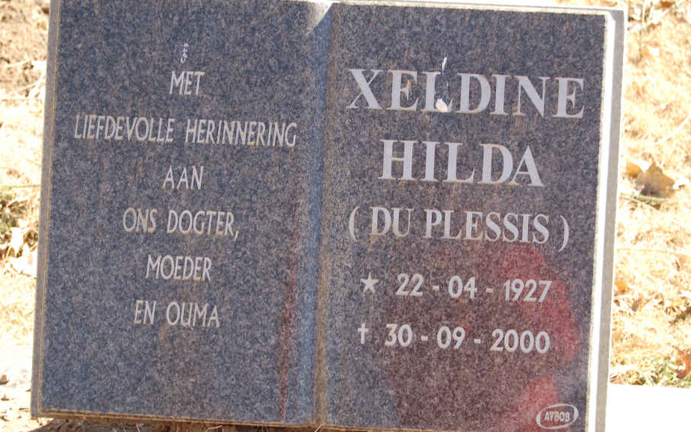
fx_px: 1450
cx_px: 344
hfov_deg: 26.8
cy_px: 218
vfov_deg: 16.9
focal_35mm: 77
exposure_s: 1/80
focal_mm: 50
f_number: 6.3
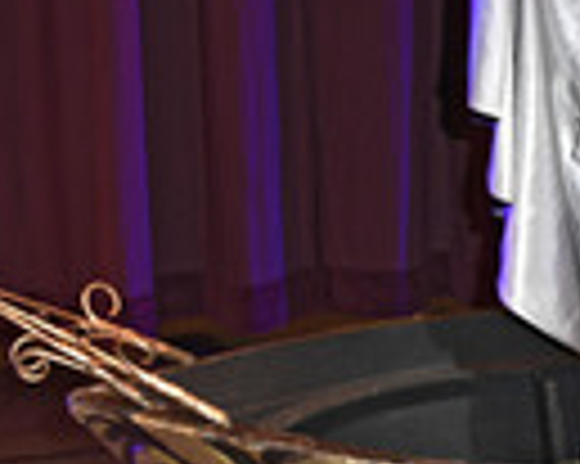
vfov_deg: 16.6
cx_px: 600
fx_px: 1578
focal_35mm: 92
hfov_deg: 20.1
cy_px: 108
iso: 2000
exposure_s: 1/125
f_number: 6.3
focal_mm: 28
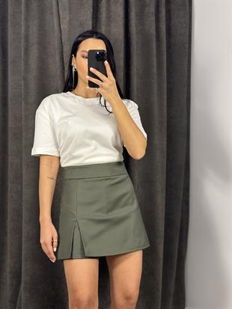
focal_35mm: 48
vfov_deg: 39.6
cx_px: 116
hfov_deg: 30.3
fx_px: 429
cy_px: 154
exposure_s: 1/100
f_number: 1.78
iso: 125
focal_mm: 6.86
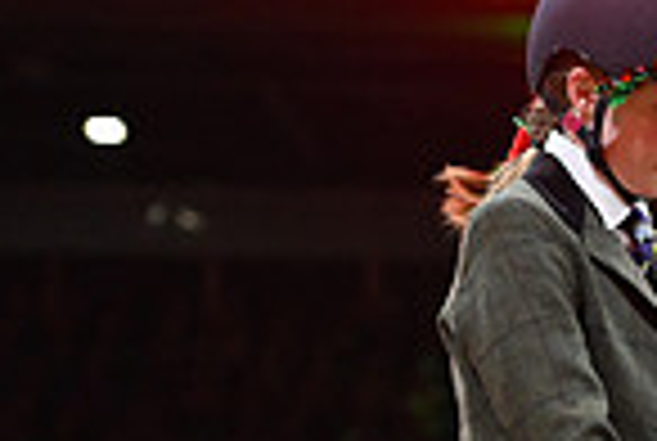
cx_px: 1251
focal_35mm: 404
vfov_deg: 3.4
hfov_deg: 5.0
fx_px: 7388
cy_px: 506
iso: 6400
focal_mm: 102
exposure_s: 1/500
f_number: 4.5
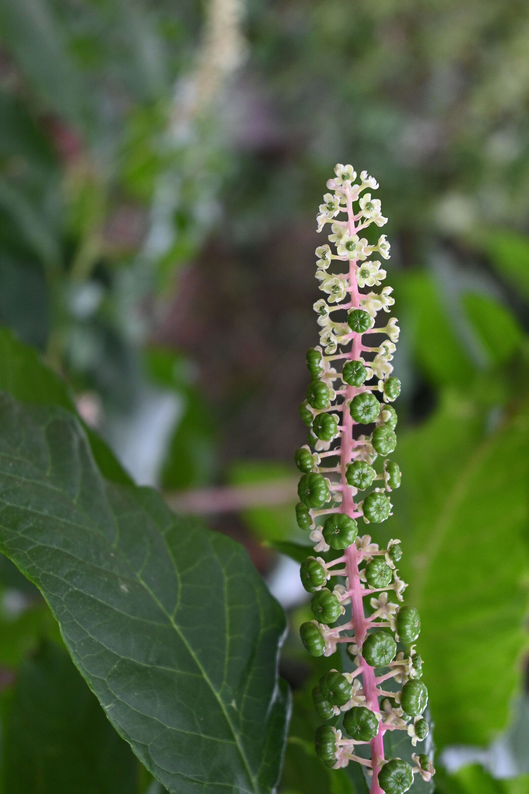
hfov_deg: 18.2
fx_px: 1653
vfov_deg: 27.0
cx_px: 264
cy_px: 397
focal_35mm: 75
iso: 900
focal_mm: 50
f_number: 6.3
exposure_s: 1/160
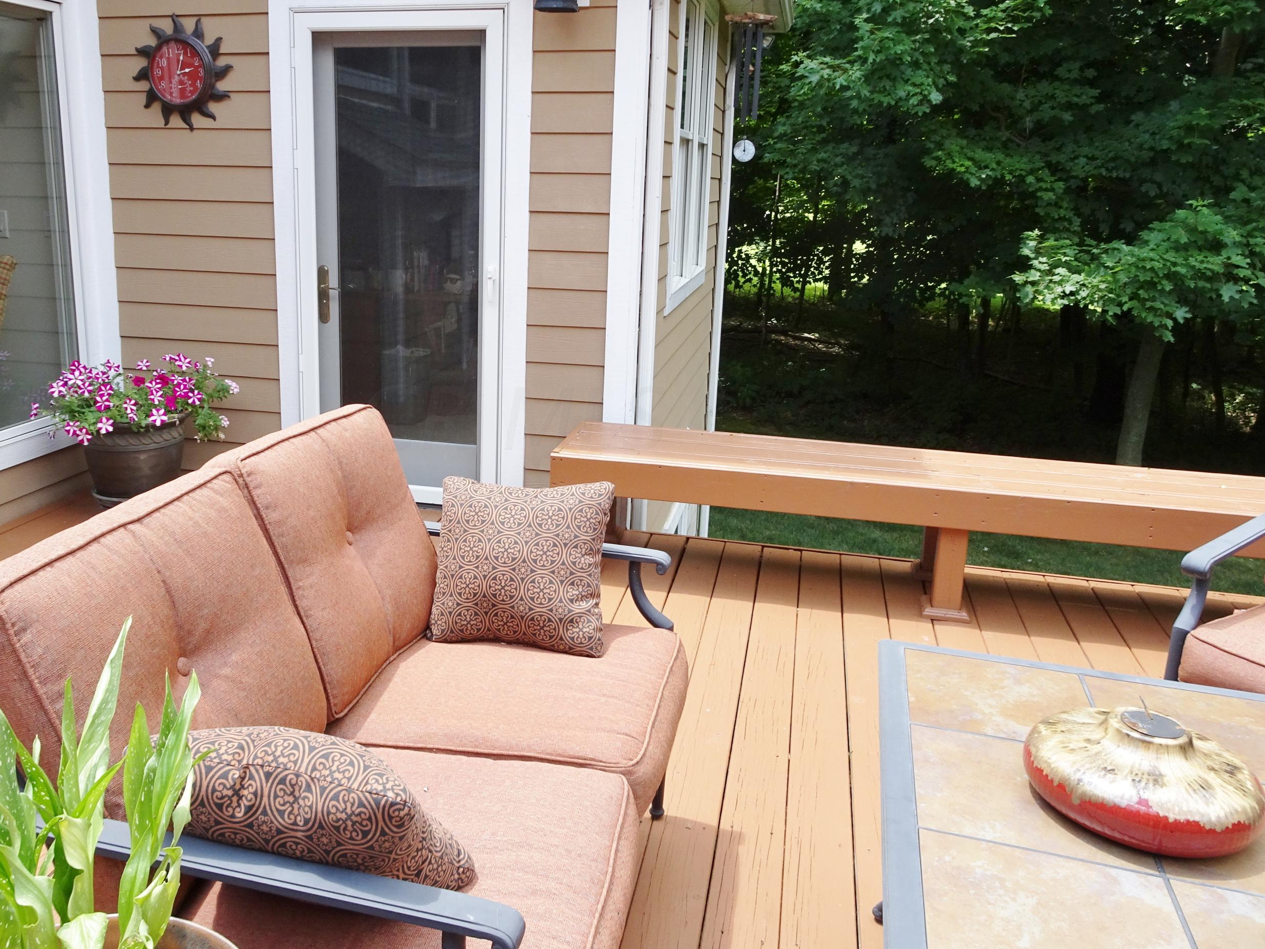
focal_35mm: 29
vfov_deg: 48.1
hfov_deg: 61.2
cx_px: 513
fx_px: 1060
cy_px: 417
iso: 80
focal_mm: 4.1
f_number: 3.5
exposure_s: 1/160
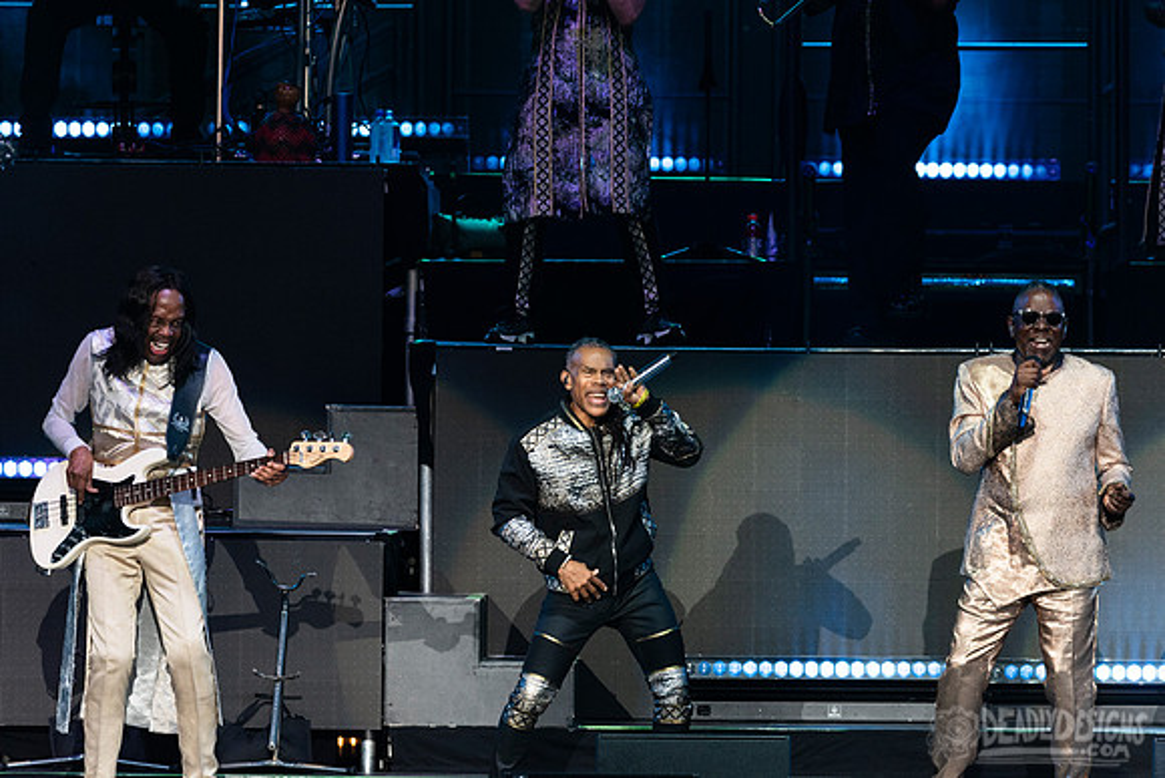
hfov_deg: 4.9
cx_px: 670
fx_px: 13537
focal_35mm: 418
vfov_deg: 3.3
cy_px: 326
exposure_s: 1/500
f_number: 5.6
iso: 1000
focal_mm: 360
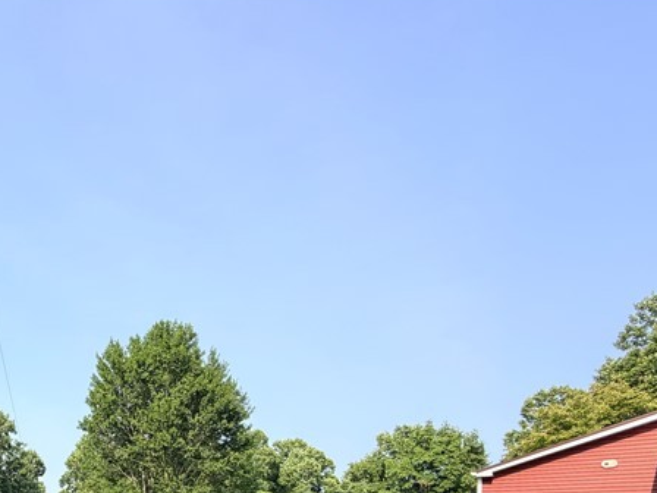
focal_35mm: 32
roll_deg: -1.1
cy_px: 544
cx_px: 62
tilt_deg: -1.1
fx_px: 607
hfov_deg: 50.2
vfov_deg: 37.0
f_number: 2.2
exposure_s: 1/770
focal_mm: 2.22
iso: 32
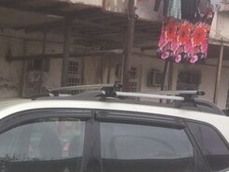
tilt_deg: -5.0
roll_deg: -2.2
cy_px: 193
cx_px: 8
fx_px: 523
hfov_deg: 23.8
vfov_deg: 18.0
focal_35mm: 79
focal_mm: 4.15
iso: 32
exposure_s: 1/128
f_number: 2.2
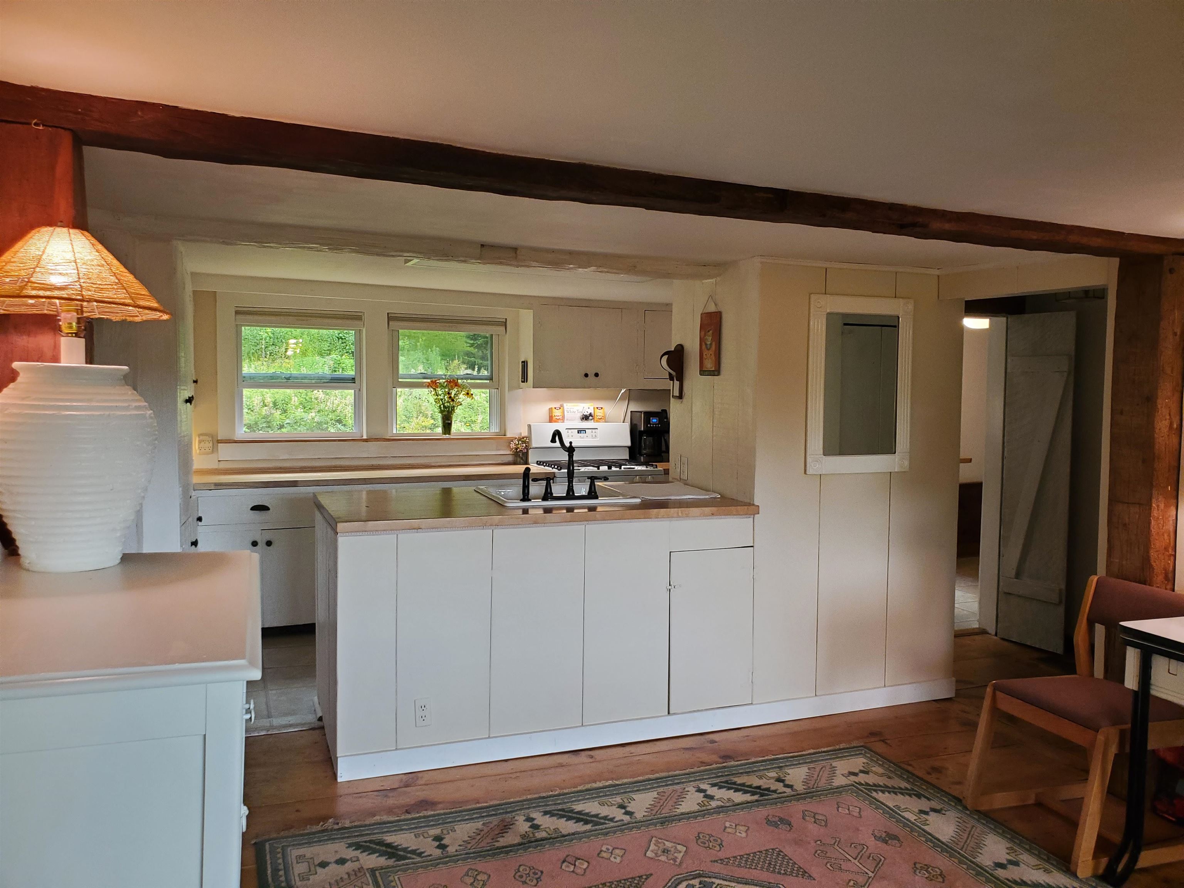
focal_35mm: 26
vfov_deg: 53.1
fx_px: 889
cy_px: 444
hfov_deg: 67.3
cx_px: 592
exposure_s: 1/60
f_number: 2.4
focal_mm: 4.3
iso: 200
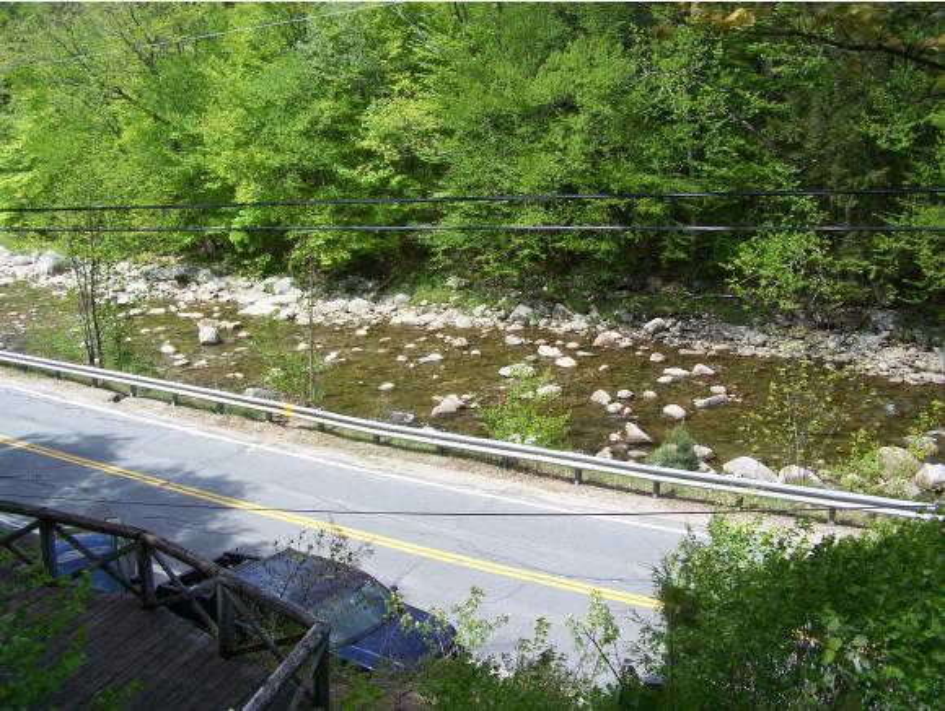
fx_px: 1038
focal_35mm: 38
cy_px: 356
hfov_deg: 48.9
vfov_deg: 37.8
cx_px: 472
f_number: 4
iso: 64
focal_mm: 6.3
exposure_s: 1/320
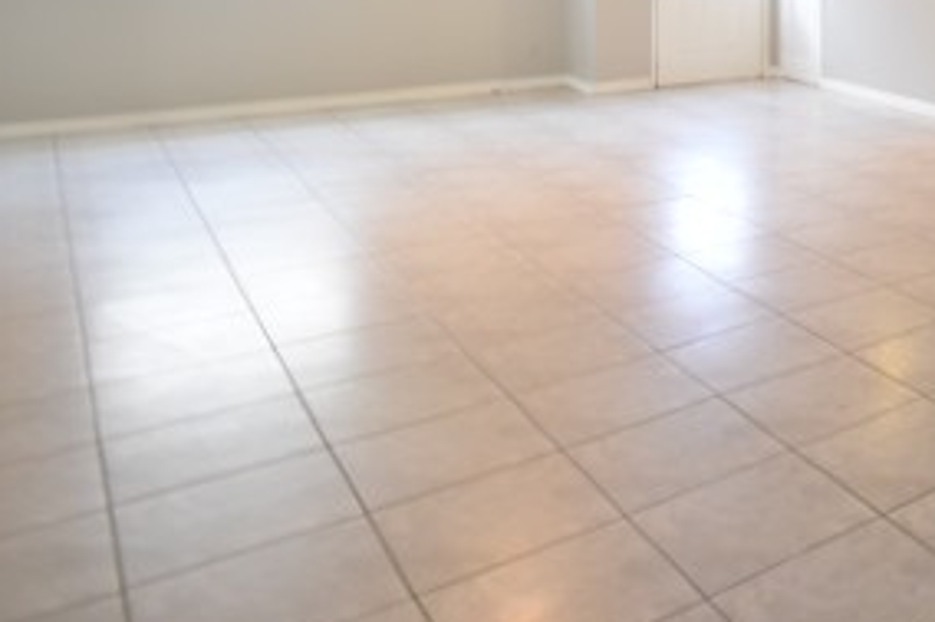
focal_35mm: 38
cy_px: -43
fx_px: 986
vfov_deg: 31.5
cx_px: 1149
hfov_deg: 37.1
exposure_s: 1/20
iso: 800
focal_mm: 10
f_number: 3.5
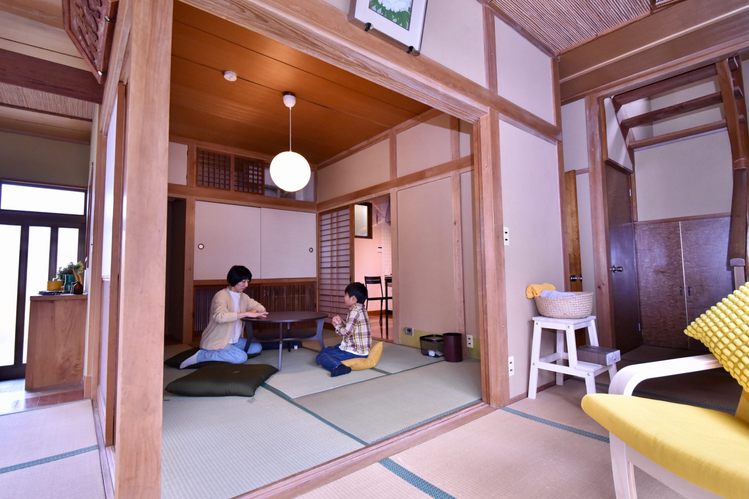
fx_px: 354
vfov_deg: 70.4
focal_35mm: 17
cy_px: 250
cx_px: 374
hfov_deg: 93.3
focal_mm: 17
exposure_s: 1/200
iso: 3200
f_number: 5.6
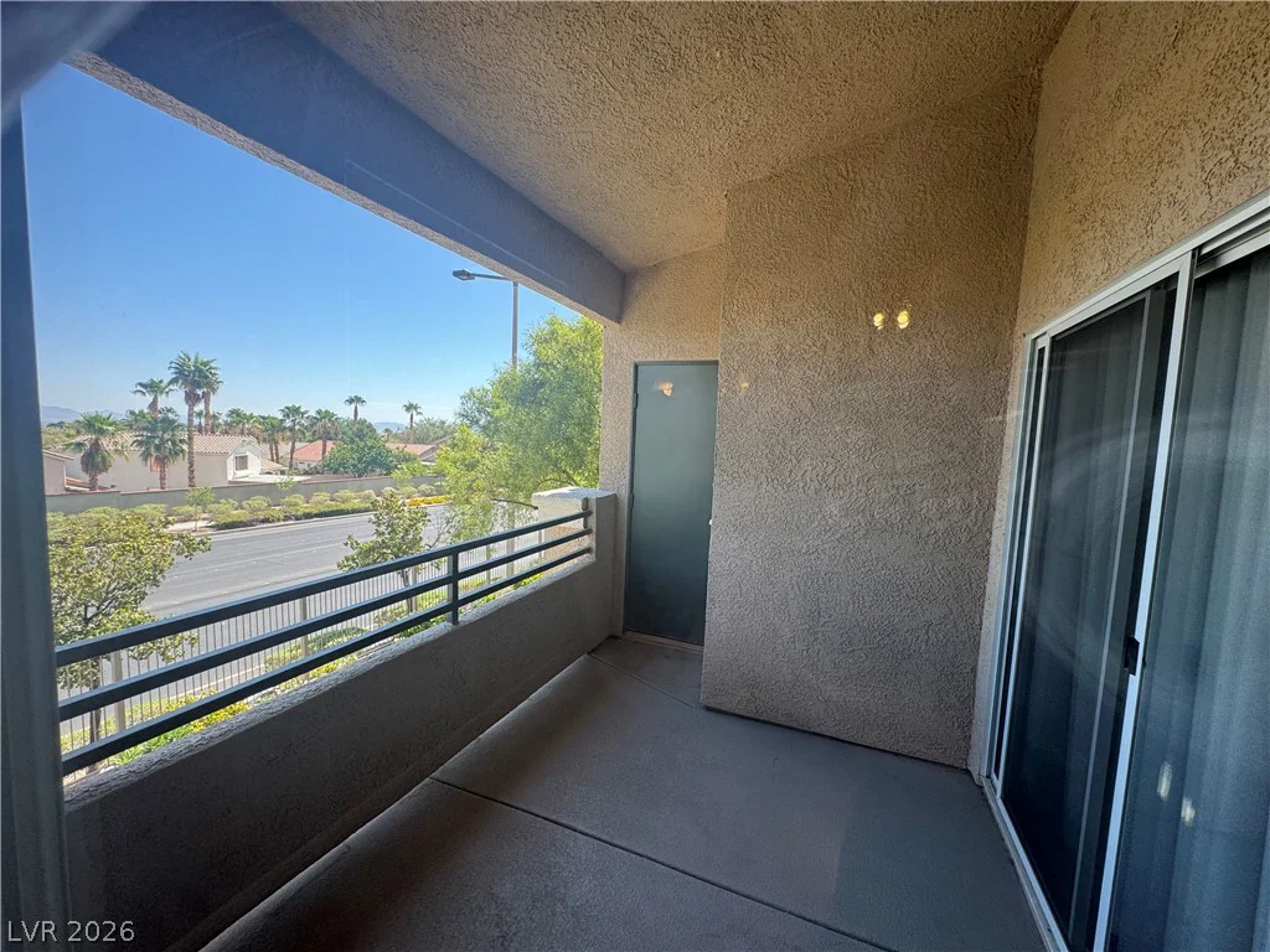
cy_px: 476
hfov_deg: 102.1
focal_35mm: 14
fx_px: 514
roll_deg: -2.3
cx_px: 635
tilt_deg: -5.7
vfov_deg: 85.7
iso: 40
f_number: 2.2
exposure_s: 1/341
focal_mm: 2.22
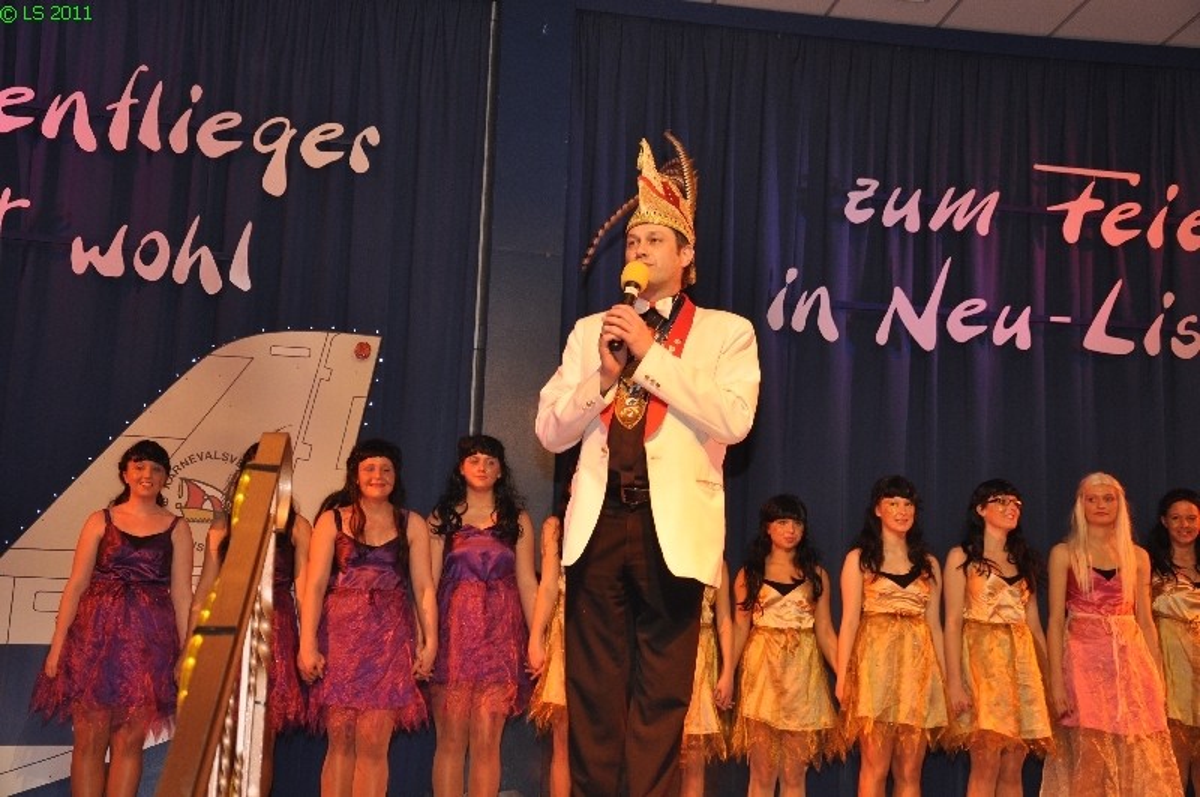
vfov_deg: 23.7
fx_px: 1897
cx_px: 600
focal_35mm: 57
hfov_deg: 35.1
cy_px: 398
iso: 400
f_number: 5
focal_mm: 38
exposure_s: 1/60
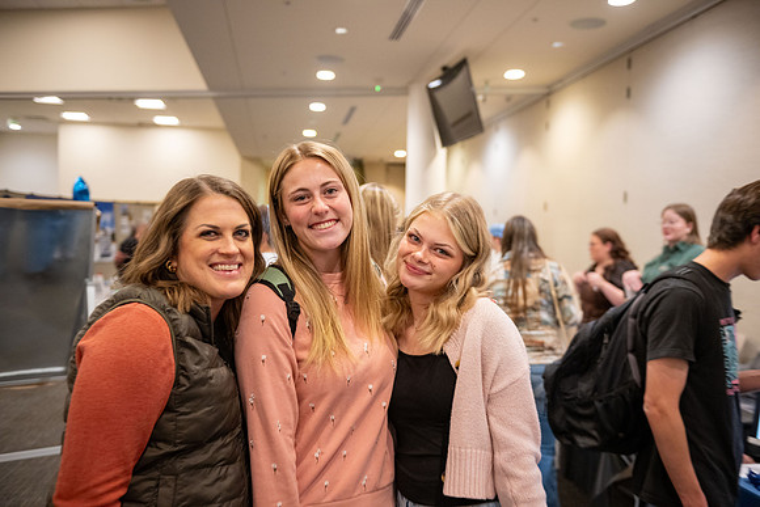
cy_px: 254
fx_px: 676
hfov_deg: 58.7
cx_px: 380
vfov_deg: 41.1
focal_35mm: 32
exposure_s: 1/250
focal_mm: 32
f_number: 2.8
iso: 2500
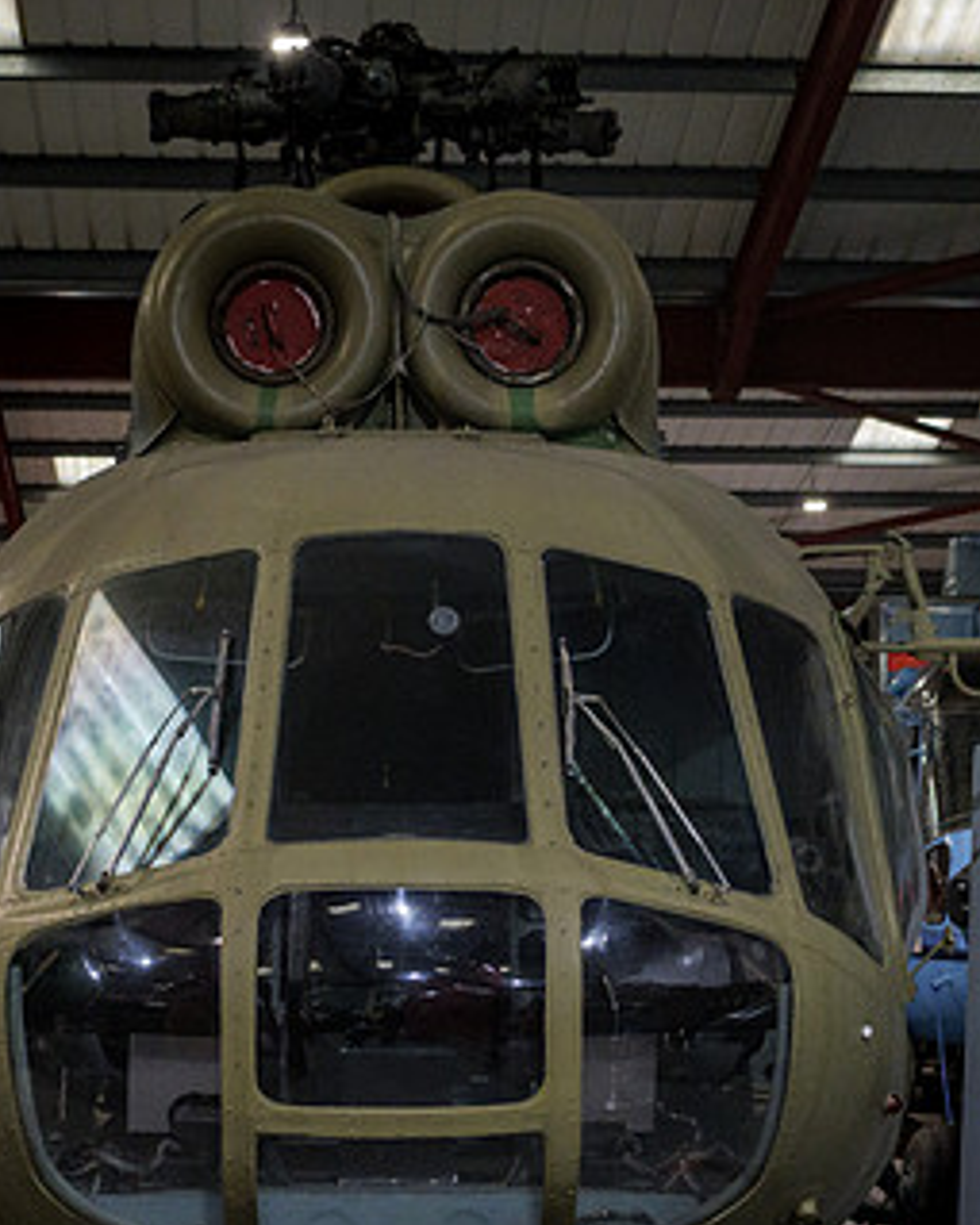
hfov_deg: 17.9
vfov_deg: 22.1
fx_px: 3119
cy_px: 886
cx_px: 456
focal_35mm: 86
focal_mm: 22
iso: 1250
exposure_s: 1/100
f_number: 3.3
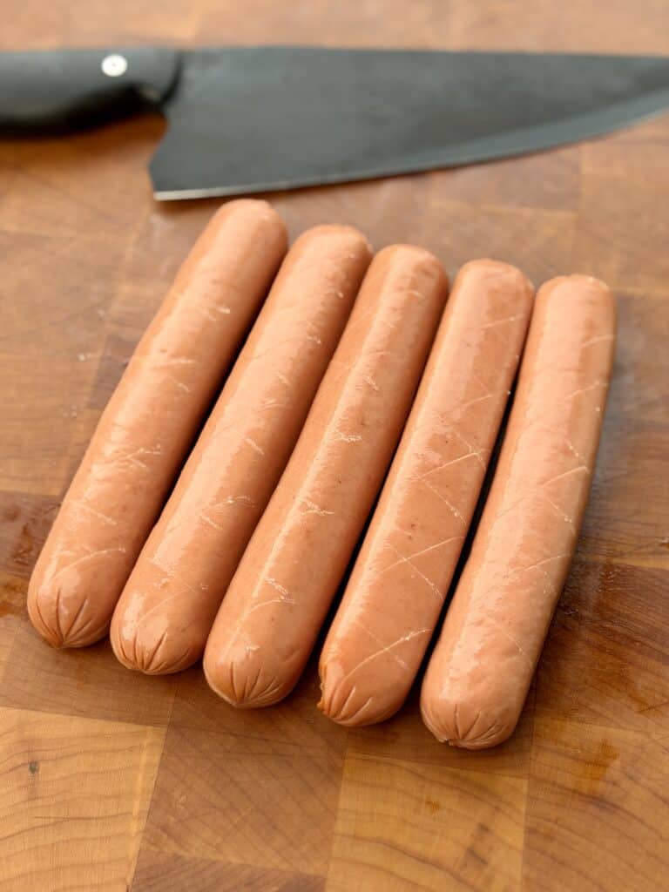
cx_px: 334
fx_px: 1237
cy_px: 446
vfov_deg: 39.7
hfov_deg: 30.3
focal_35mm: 48
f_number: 1.78
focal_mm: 6.76
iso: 64
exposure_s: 1/466
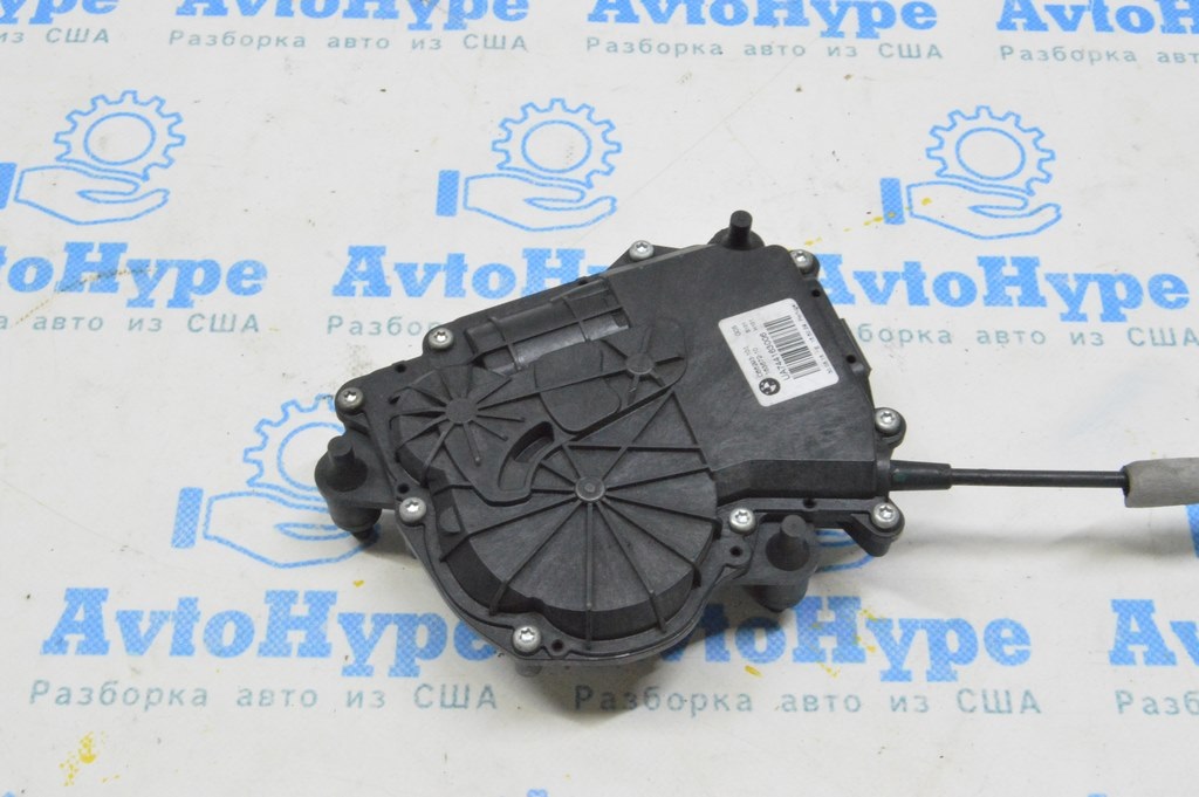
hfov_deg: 42.4
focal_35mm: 46
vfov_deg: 28.9
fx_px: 1547
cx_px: 600
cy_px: 398
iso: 6400
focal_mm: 31
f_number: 20
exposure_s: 1/20
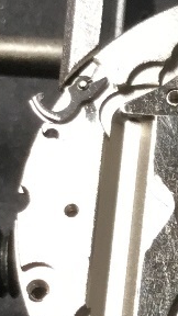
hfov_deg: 14.7
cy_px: 227
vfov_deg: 27.9
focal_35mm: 75
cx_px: 282
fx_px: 629
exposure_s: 1/33
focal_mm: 3.3
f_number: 2.4
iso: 32
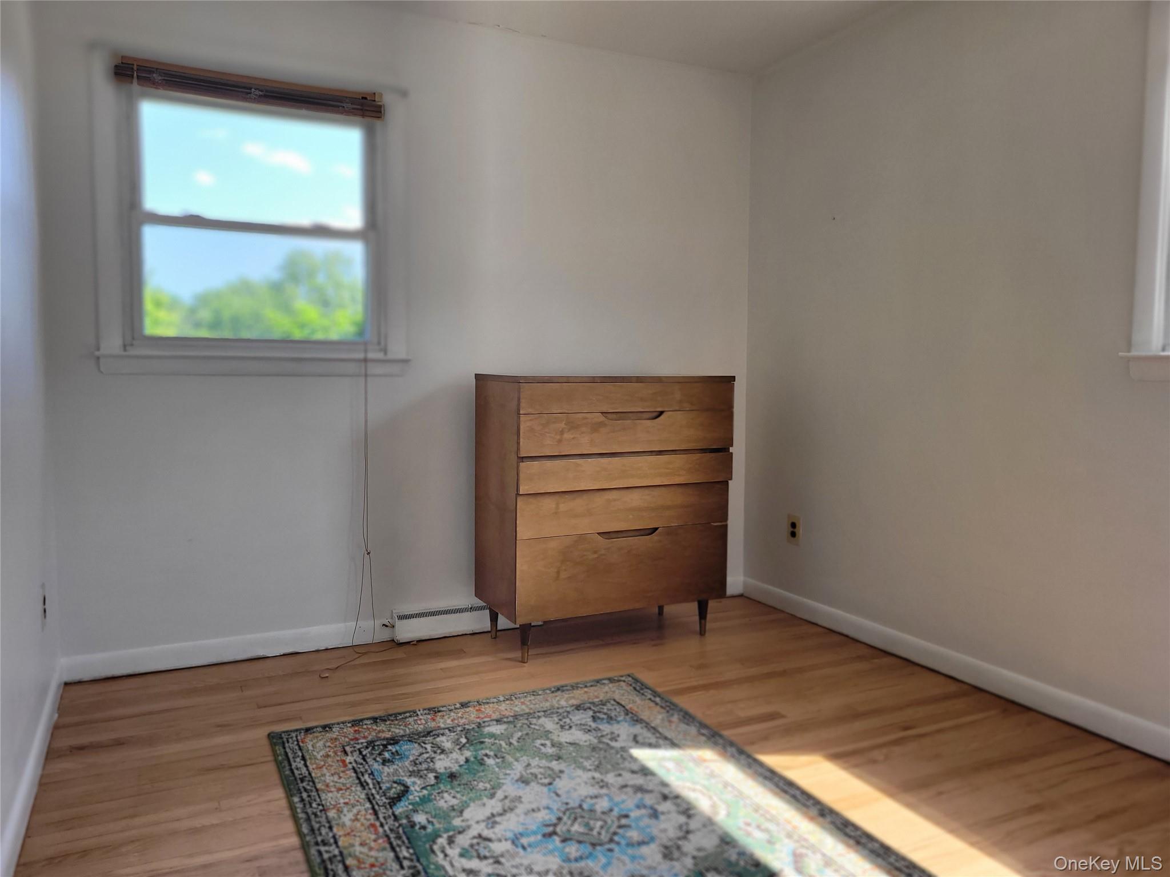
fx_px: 879
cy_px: 438
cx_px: 585
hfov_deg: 67.3
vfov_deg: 53.1
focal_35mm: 26
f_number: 1.8
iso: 40
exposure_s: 1/156
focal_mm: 5.4
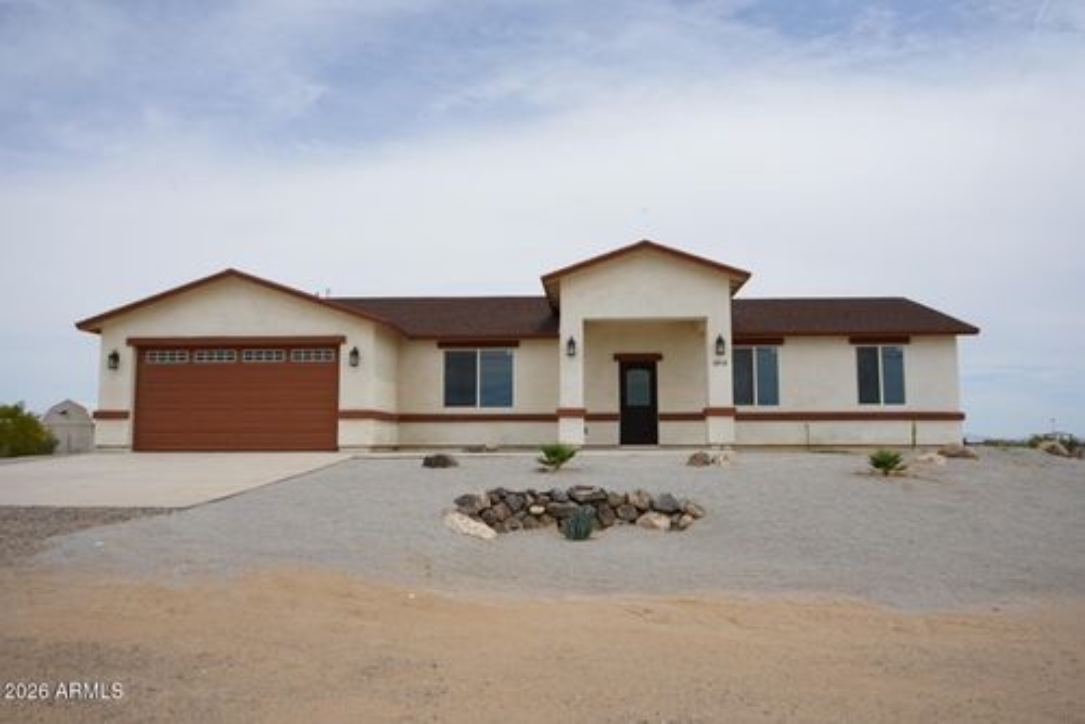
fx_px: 874
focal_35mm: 29
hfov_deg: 63.6
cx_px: 542
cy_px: 362
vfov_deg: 45.0
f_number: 11
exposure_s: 1/250
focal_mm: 29
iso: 100
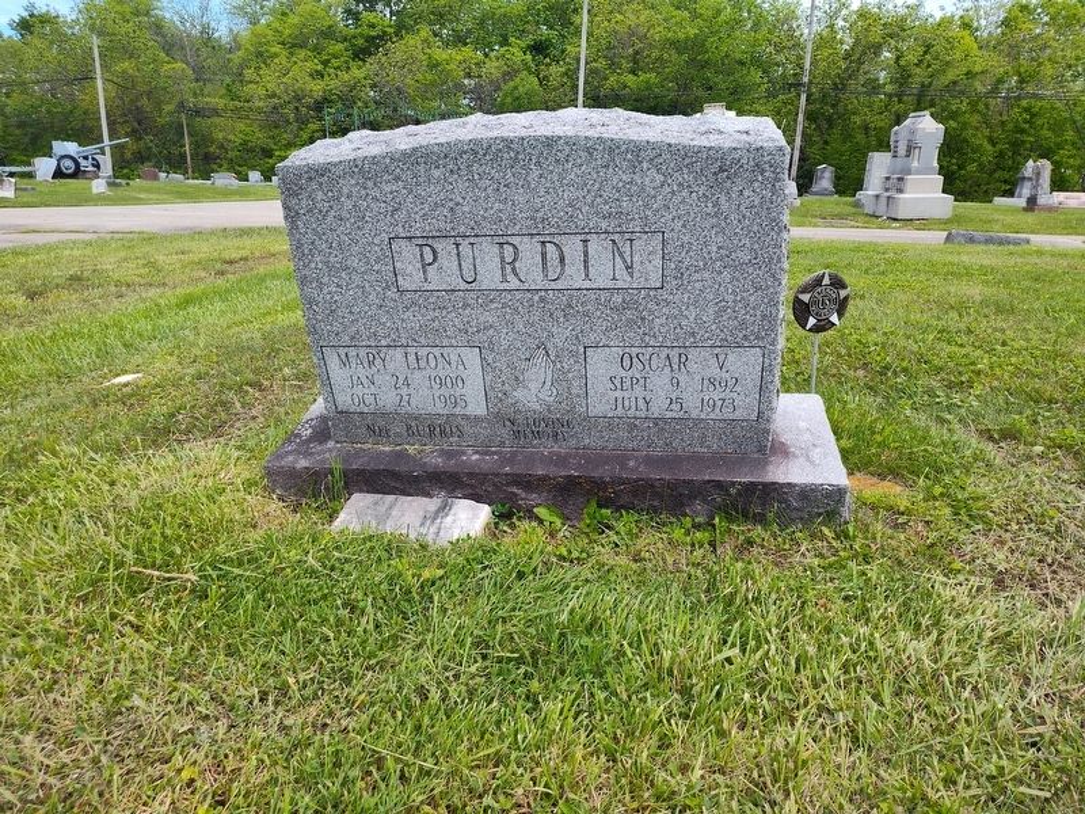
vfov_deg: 58.9
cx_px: 542
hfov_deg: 73.9
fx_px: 721
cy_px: 407
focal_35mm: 23
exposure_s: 1/731
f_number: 1.8
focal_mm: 5.56
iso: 100
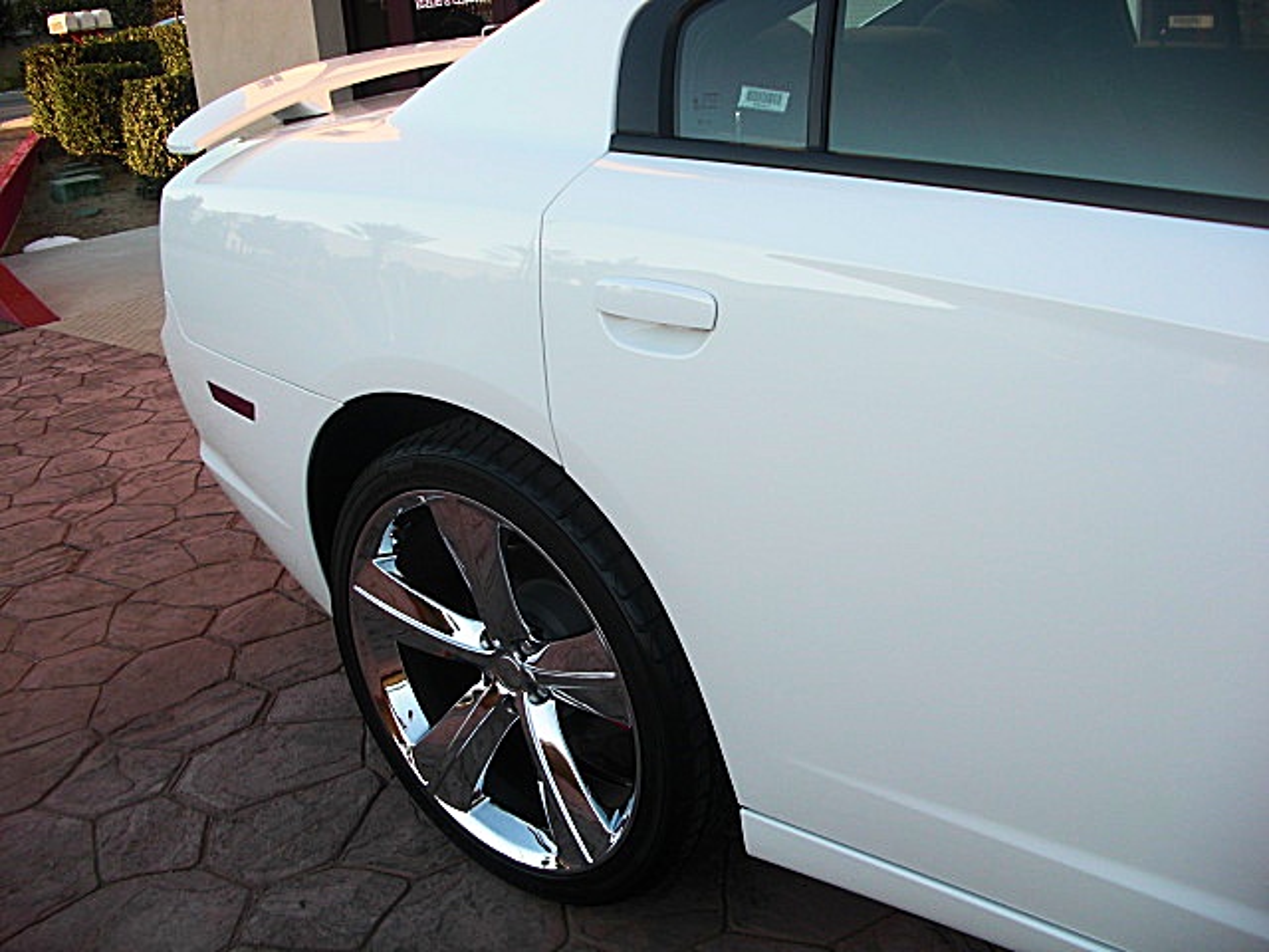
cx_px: 634
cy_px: 476
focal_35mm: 36
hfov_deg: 51.4
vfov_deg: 39.7
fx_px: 1320
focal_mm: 6.3
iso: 50
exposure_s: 1/100
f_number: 2.8
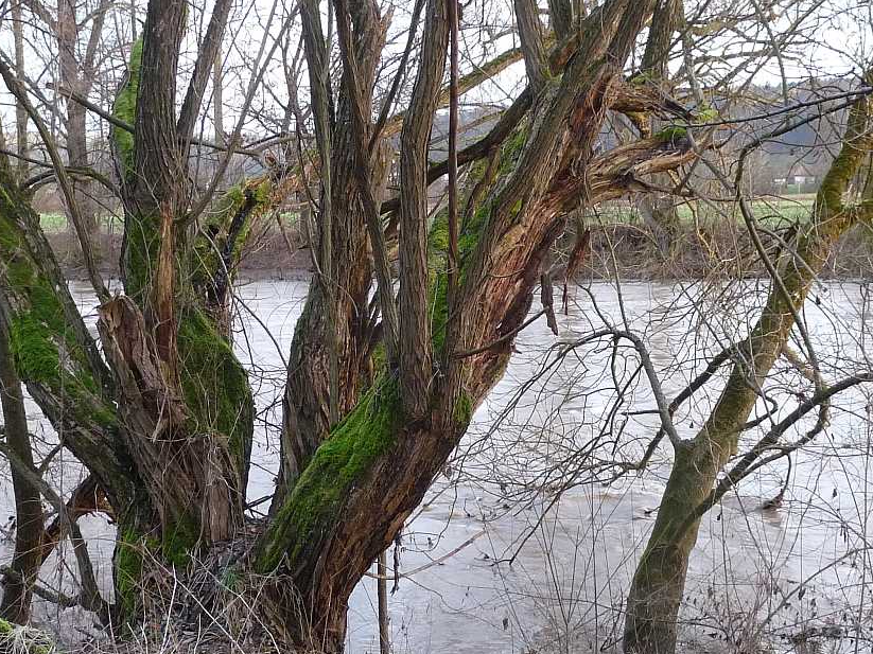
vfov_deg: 23.6
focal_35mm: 62
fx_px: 1563
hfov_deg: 31.2
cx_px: 453
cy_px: 394
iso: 250
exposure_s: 1/30
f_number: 3.9
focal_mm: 6.7
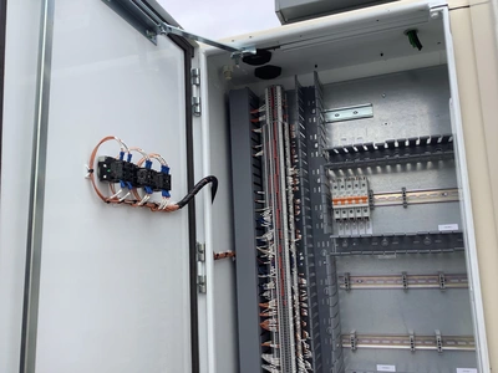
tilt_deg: +9.3
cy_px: 186
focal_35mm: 31
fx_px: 446
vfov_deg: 45.4
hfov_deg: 58.4
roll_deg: +0.8
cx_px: 249
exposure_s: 1/536
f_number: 2.4
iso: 25
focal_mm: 3.3
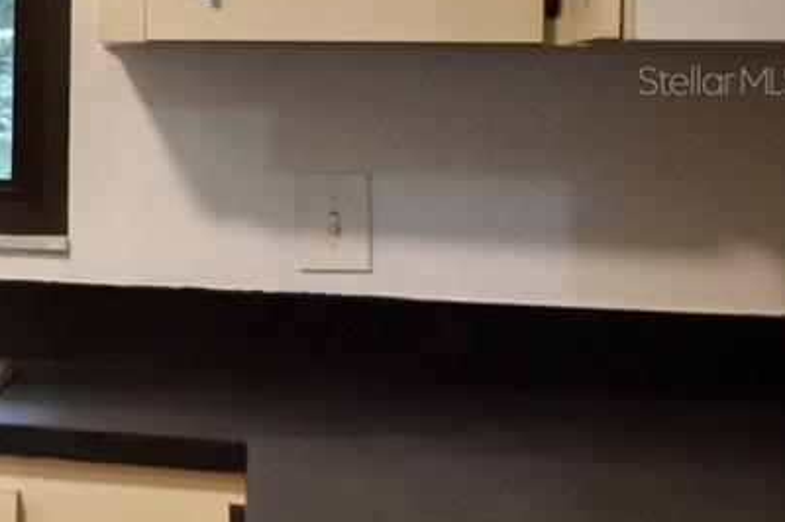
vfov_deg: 13.3
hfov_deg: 15.9
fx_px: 2222
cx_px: -758
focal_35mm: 102
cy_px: 80
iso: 1250
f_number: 4
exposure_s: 1/60
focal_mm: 17
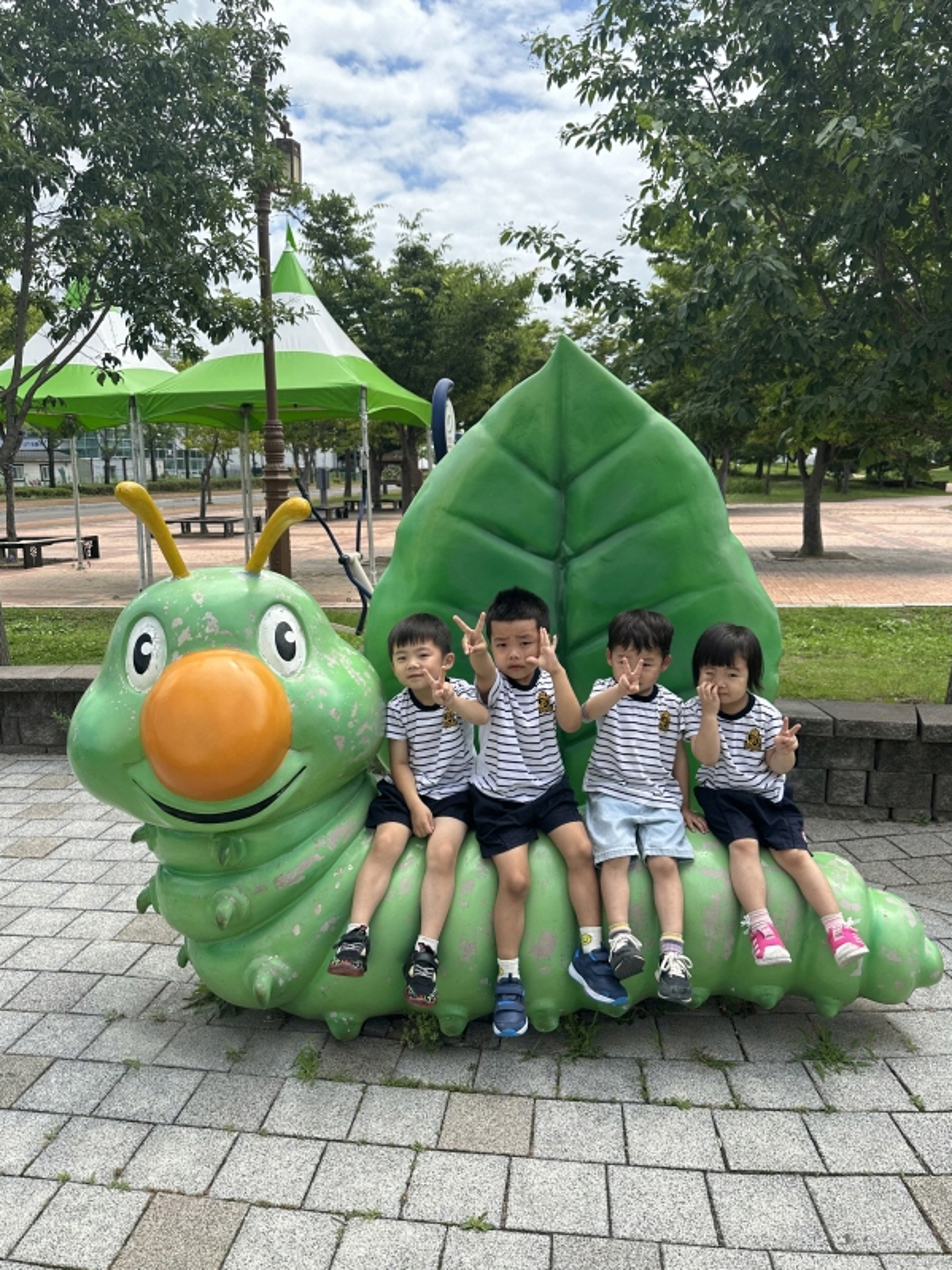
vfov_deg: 69.4
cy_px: 626
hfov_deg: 54.9
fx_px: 917
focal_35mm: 25
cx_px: 467
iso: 80
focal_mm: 6.86
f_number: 1.78
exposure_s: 1/2591
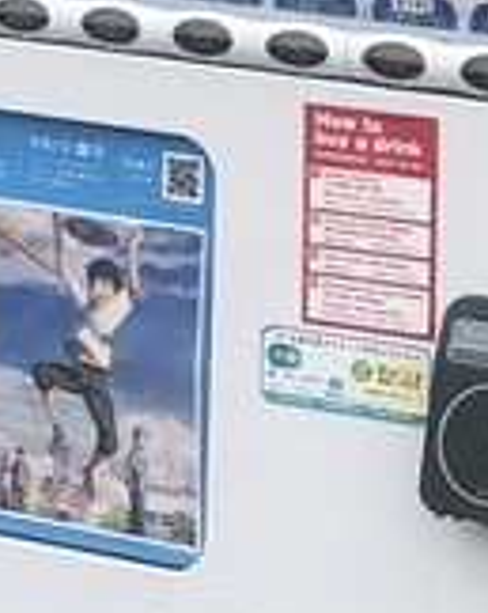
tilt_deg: -8.5
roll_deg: -1.1
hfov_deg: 7.5
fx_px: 3675
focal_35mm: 203
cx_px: 537
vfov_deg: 9.5
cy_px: 4
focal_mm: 3.99
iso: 20
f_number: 1.8
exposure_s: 1/941
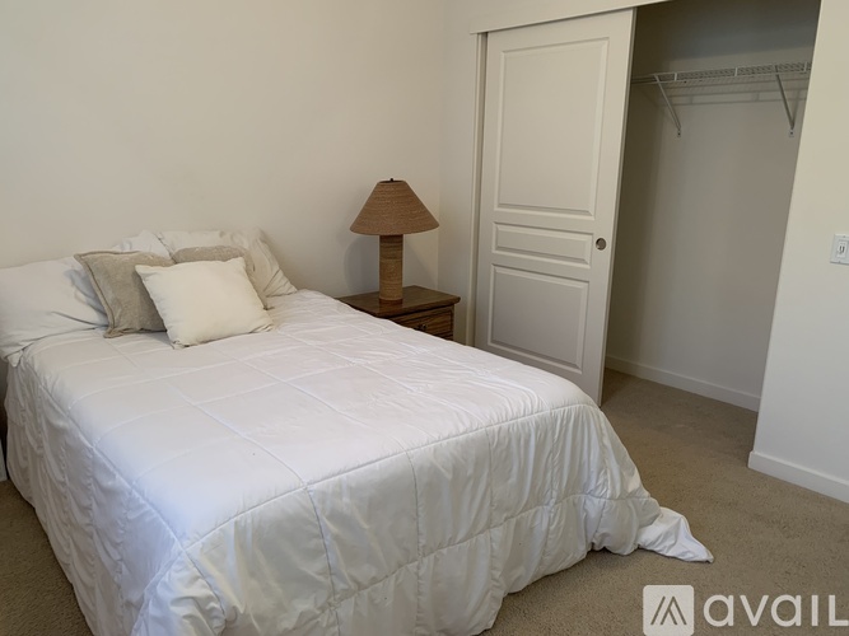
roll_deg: -1.8
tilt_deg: -16.0
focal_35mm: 26
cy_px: 318
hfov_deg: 67.3
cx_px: 424
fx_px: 638
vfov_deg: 53.0
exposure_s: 1/60
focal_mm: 4.25
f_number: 1.8
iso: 80
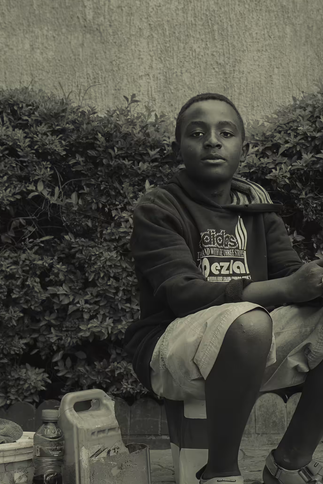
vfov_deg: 34.9
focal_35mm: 57
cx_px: 225
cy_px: 305
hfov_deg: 23.6
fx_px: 767
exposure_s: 1/125
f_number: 4.5
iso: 200
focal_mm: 20
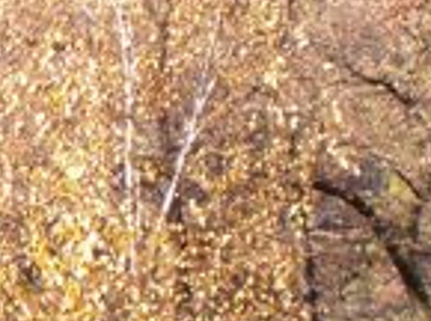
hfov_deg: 9.5
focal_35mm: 198
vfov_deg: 7.5
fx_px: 2459
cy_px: 106
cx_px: -360
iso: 100
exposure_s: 1/200
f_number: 4.6
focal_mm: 6.3
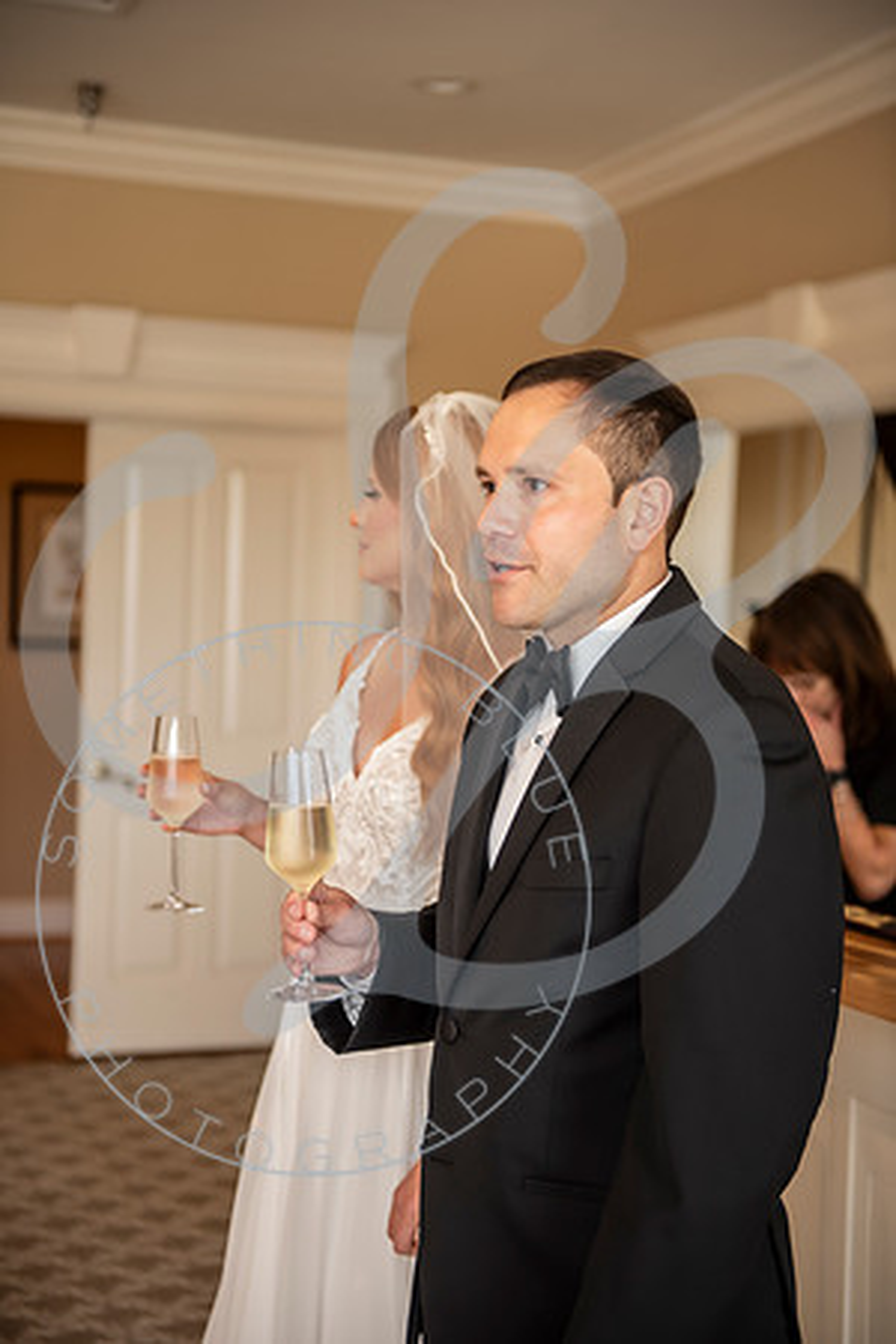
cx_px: 448
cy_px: 672
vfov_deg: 33.4
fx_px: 2240
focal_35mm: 60
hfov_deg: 22.6
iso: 400
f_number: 2.8
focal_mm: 60
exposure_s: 1/160
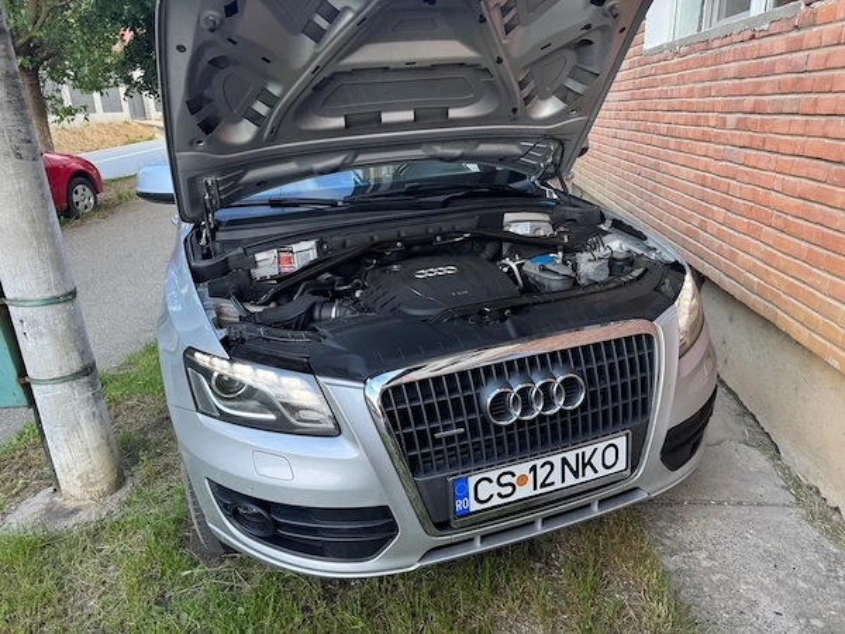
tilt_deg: -17.3
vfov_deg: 56.8
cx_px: 422
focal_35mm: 24
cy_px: 317
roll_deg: +2.1
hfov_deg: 71.6
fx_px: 586
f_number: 1.78
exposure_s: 1/123
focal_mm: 6.76
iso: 64
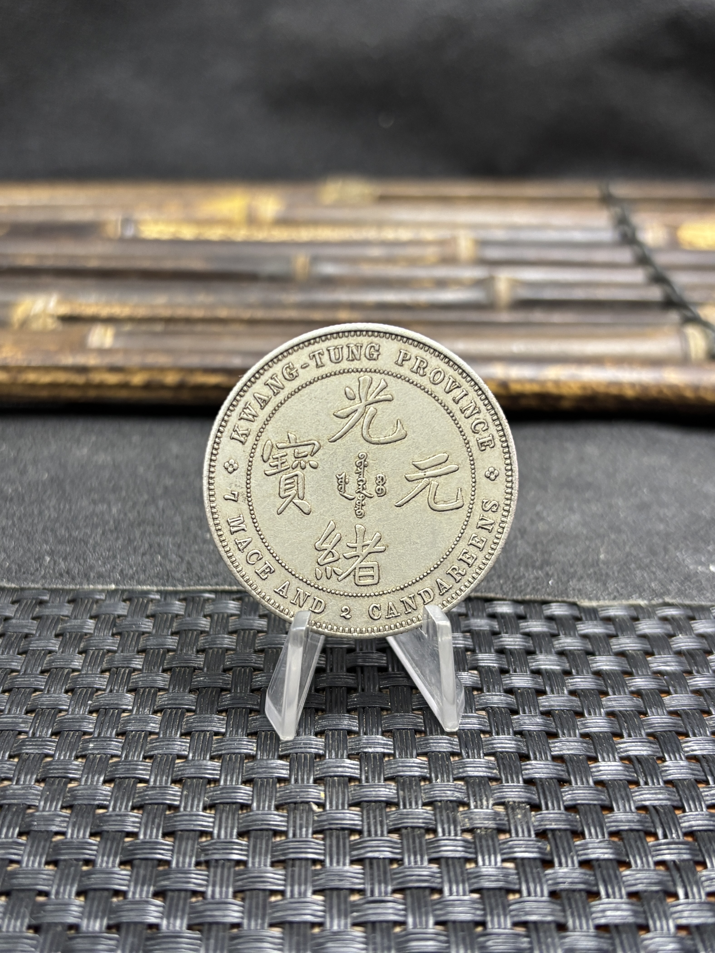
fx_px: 716
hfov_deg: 53.1
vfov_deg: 67.3
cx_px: 358
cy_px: 476
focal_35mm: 26
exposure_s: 1/50
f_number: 1.6
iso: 250
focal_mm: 5.96
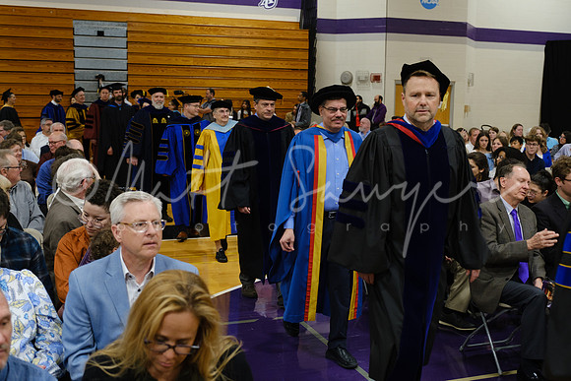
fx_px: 666
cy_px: 190
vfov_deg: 31.9
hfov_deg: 46.4
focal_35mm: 42
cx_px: 286
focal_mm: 28.3
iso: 1250
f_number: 3.2
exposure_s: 1/100
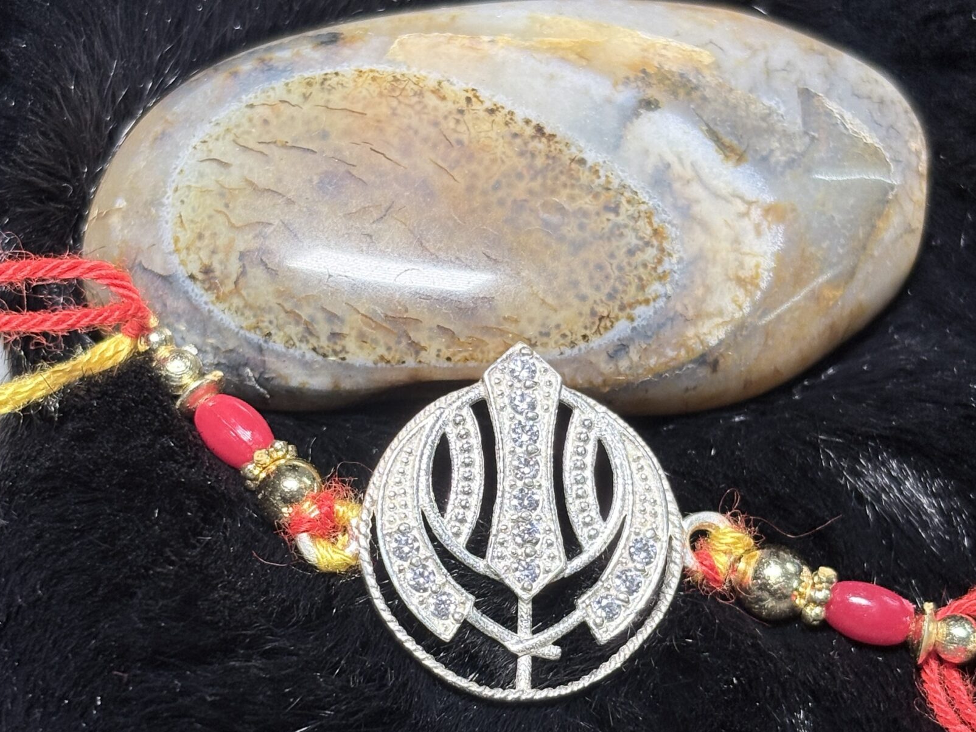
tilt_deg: -61.4
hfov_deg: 23.6
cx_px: 472
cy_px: 477
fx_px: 2340
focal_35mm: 83
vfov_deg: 17.7
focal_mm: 5.96
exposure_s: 1/50
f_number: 1.6
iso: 32
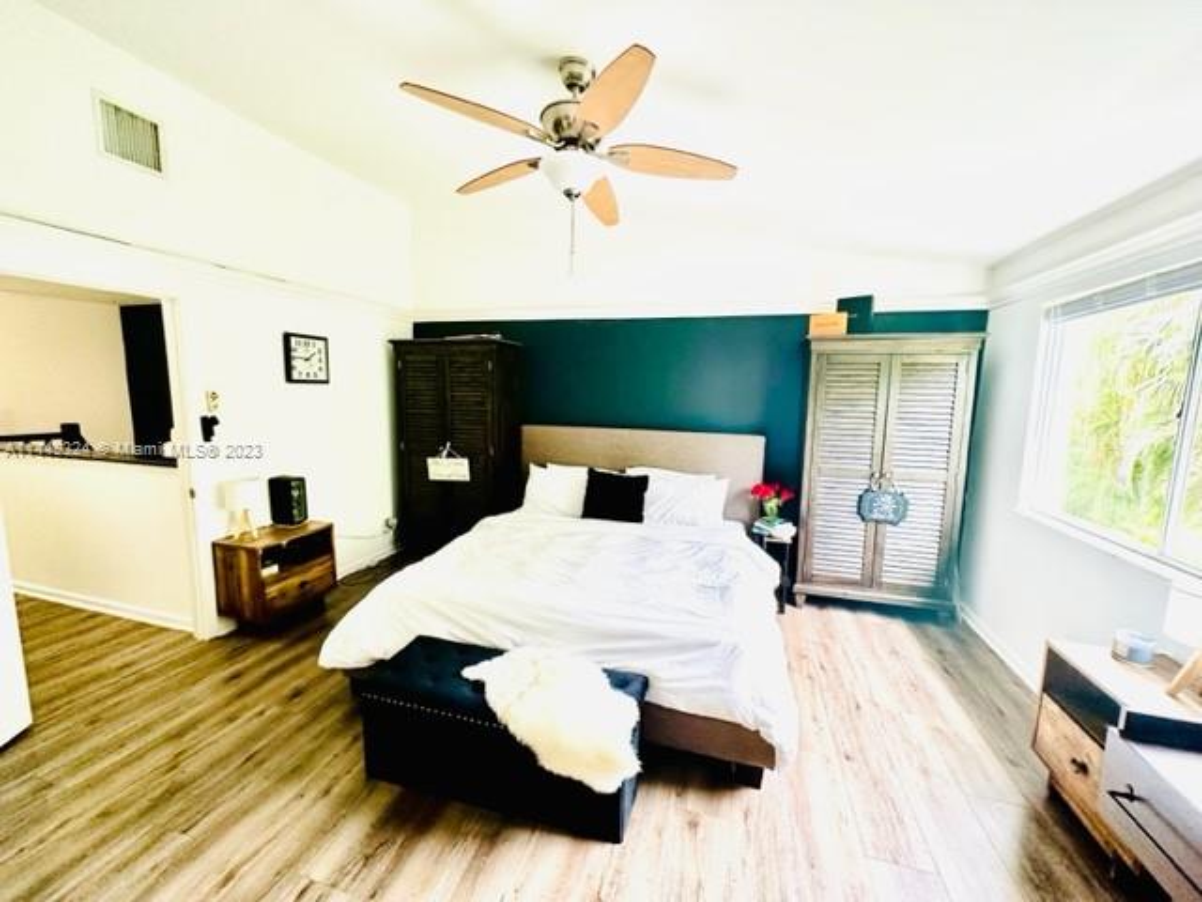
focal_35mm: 14
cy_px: 451
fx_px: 486
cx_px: 601
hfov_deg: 102.1
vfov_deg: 85.7
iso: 200
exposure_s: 1/60
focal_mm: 2.22
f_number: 2.2
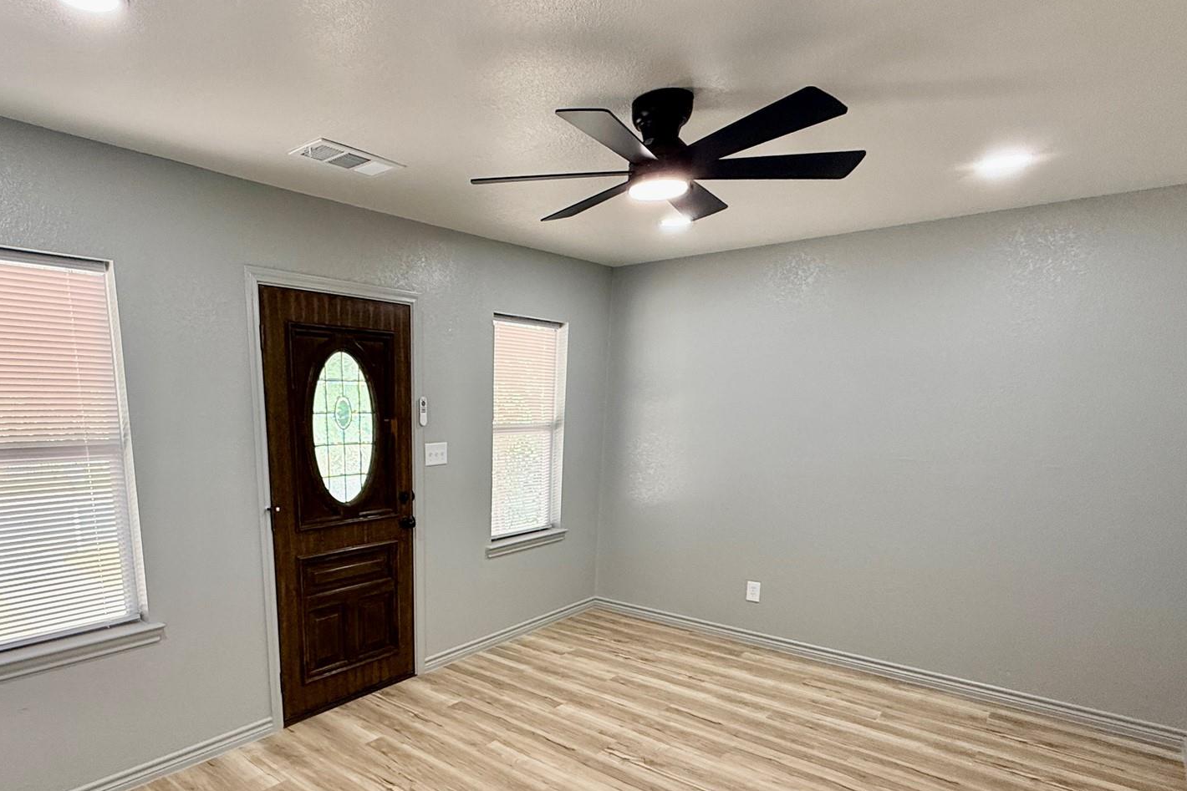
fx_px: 692
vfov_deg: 57.6
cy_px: 555
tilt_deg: -13.0
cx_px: 438
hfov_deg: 79.6
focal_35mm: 21
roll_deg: +0.2
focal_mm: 2.22
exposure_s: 1/99
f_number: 2.2
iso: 160
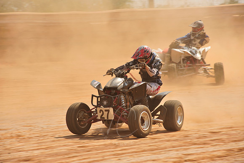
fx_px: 1355
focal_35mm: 200
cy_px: 82
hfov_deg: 10.3
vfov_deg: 6.9
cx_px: 122
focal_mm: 200
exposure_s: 1/400
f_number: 10
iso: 200
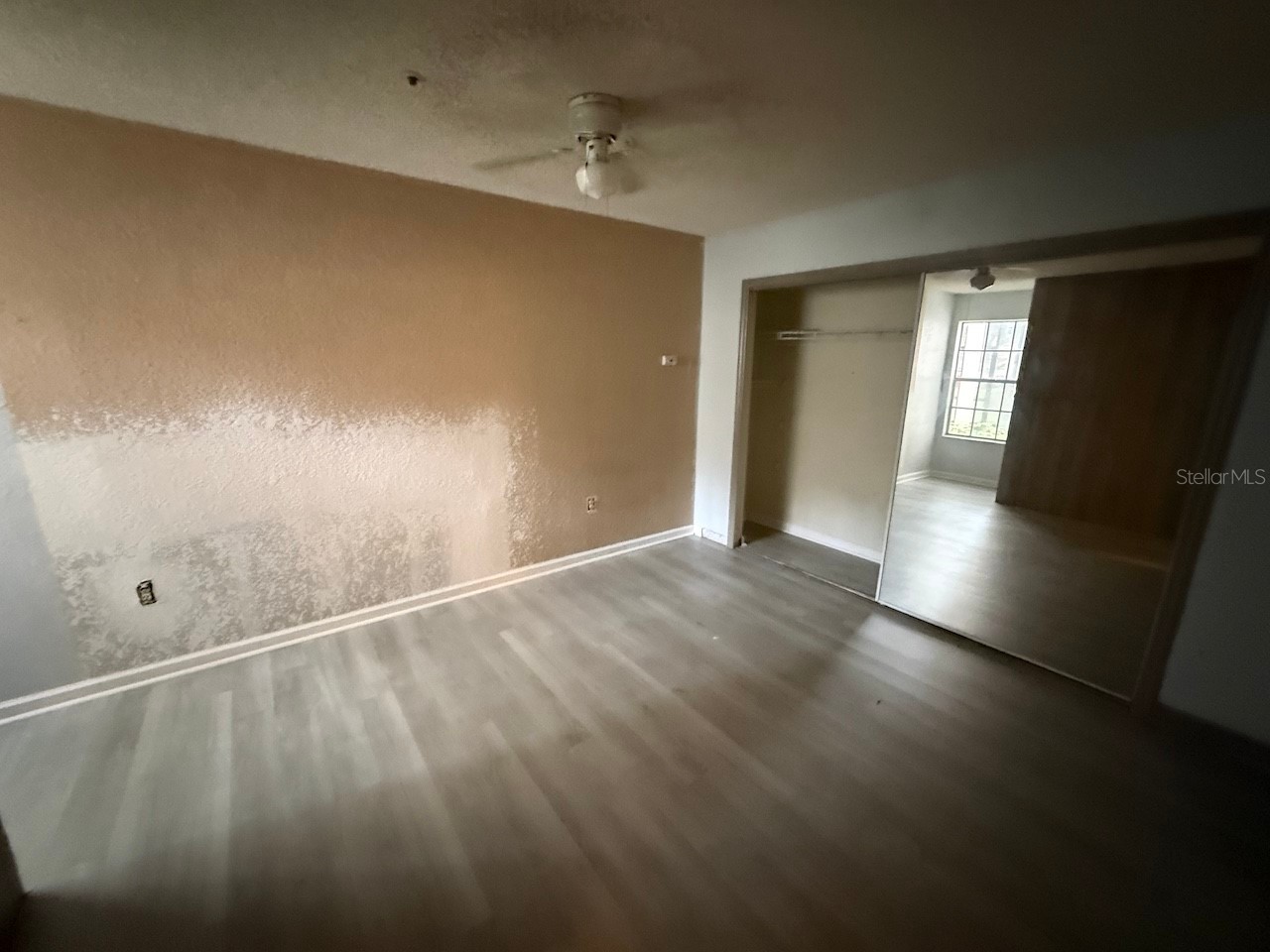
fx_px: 514
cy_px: 476
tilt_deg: -10.3
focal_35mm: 14
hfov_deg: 102.1
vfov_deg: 85.7
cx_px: 635
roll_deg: +0.2
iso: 1600
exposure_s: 1/40
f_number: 2.2
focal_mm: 2.22
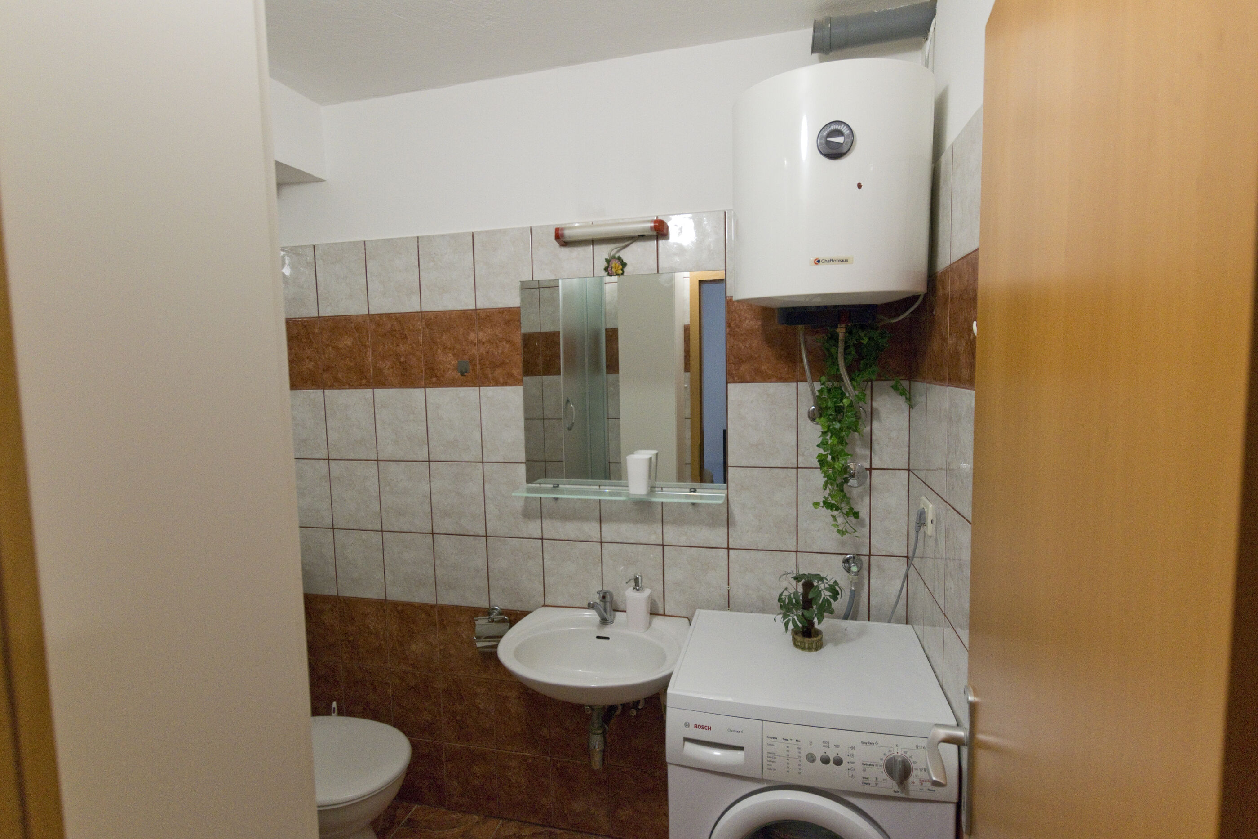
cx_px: 629
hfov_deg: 92.4
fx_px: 603
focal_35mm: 17
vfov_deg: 69.7
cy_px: 420
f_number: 6.3
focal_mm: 11.5
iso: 1600
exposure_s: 1/60
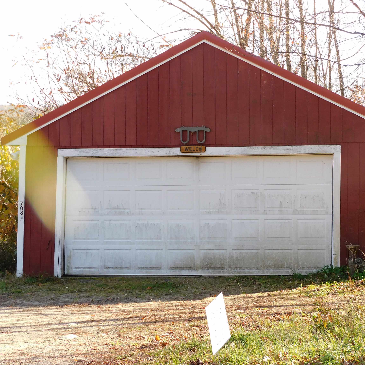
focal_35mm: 95
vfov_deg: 18.3
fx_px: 1133
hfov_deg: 18.3
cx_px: 191
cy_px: 183
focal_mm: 14.3
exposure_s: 1/125
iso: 125
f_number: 4.5
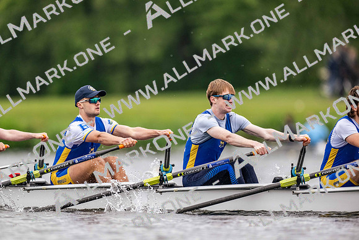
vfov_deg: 2.3
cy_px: 120
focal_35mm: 600
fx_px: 5984
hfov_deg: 3.4
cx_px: 180
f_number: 4
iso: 1800
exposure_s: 1/2000
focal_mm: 600
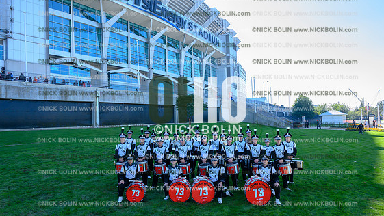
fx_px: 265
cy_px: 109
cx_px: 197
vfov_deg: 44.4
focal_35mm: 26
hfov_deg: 71.9
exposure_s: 1/320
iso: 800
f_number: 8
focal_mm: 24
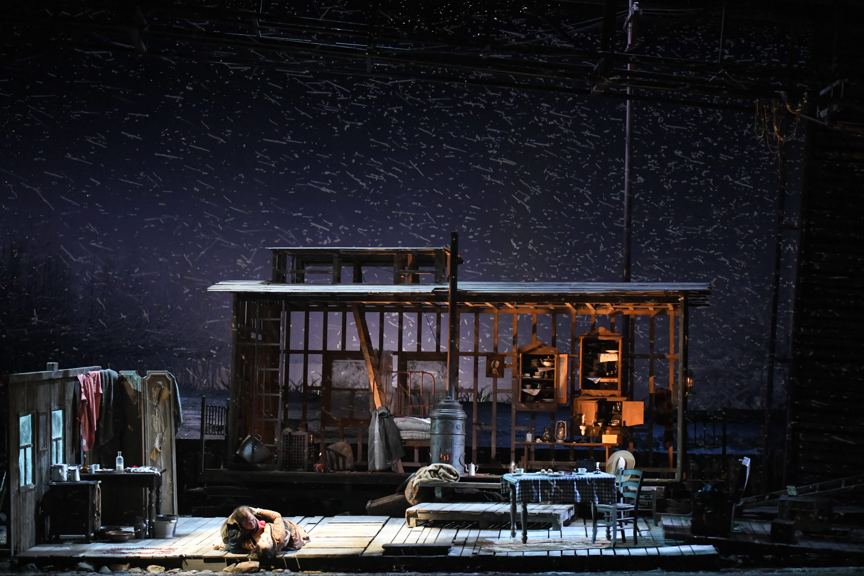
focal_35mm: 78
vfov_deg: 17.5
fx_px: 1872
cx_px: 432
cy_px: 288
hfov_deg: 26.0
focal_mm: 78
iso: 12800
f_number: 4
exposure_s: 1/250
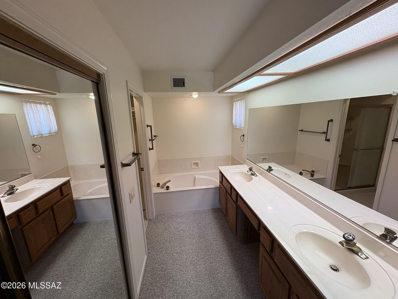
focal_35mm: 14
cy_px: 150
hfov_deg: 102.1
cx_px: 199
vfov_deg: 85.7
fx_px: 161
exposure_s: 1/120
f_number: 2.2
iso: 100
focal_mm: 2.22
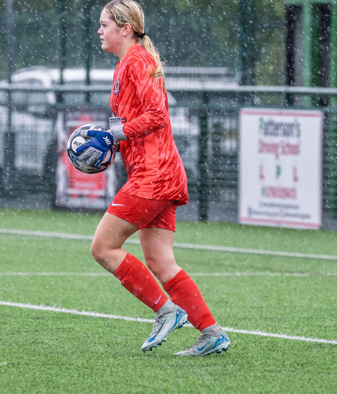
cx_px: 234
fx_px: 7084
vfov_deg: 3.2
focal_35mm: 592
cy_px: 105
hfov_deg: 2.7
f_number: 5
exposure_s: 1/1000
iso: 800
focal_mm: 260
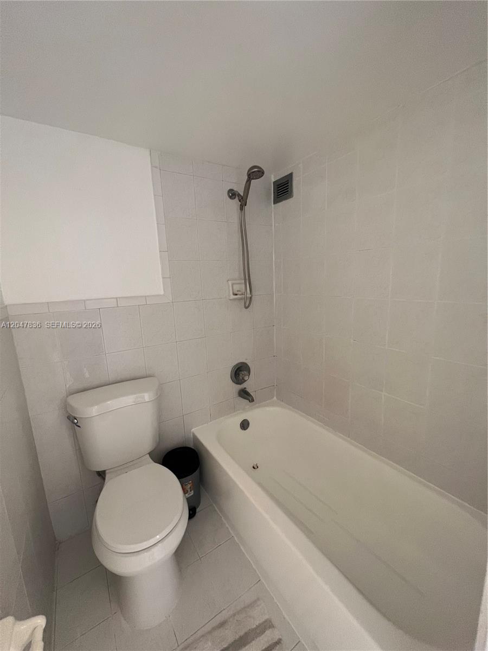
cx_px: 244
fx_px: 244
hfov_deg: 89.9
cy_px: 326
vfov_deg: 106.2
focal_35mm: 13
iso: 250
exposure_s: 1/60
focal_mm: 1.57
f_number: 1.8
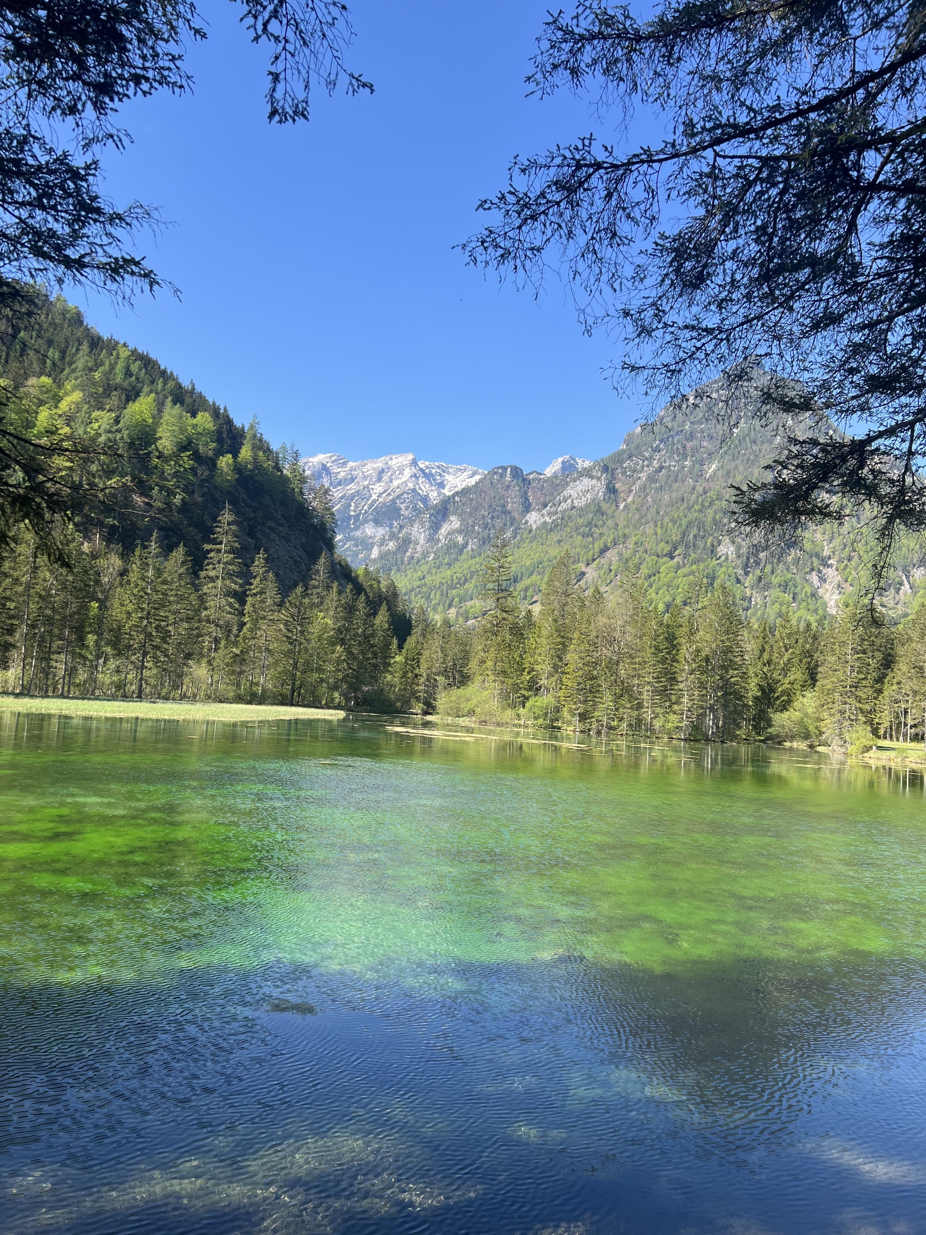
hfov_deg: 53.1
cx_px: 463
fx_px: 927
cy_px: 618
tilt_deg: +5.1
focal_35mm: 26
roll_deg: -4.4
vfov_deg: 67.3
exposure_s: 1/1645
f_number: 1.5
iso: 50
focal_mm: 5.7
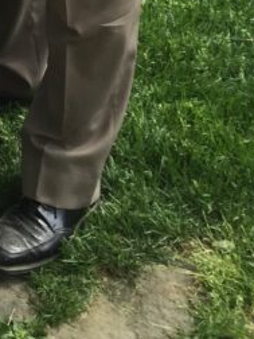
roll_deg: +0.2
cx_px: -255
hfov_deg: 11.3
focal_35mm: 118
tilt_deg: -17.0
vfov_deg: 14.2
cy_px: -322
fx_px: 1154
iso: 32
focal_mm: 4.15
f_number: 2.2
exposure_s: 1/395
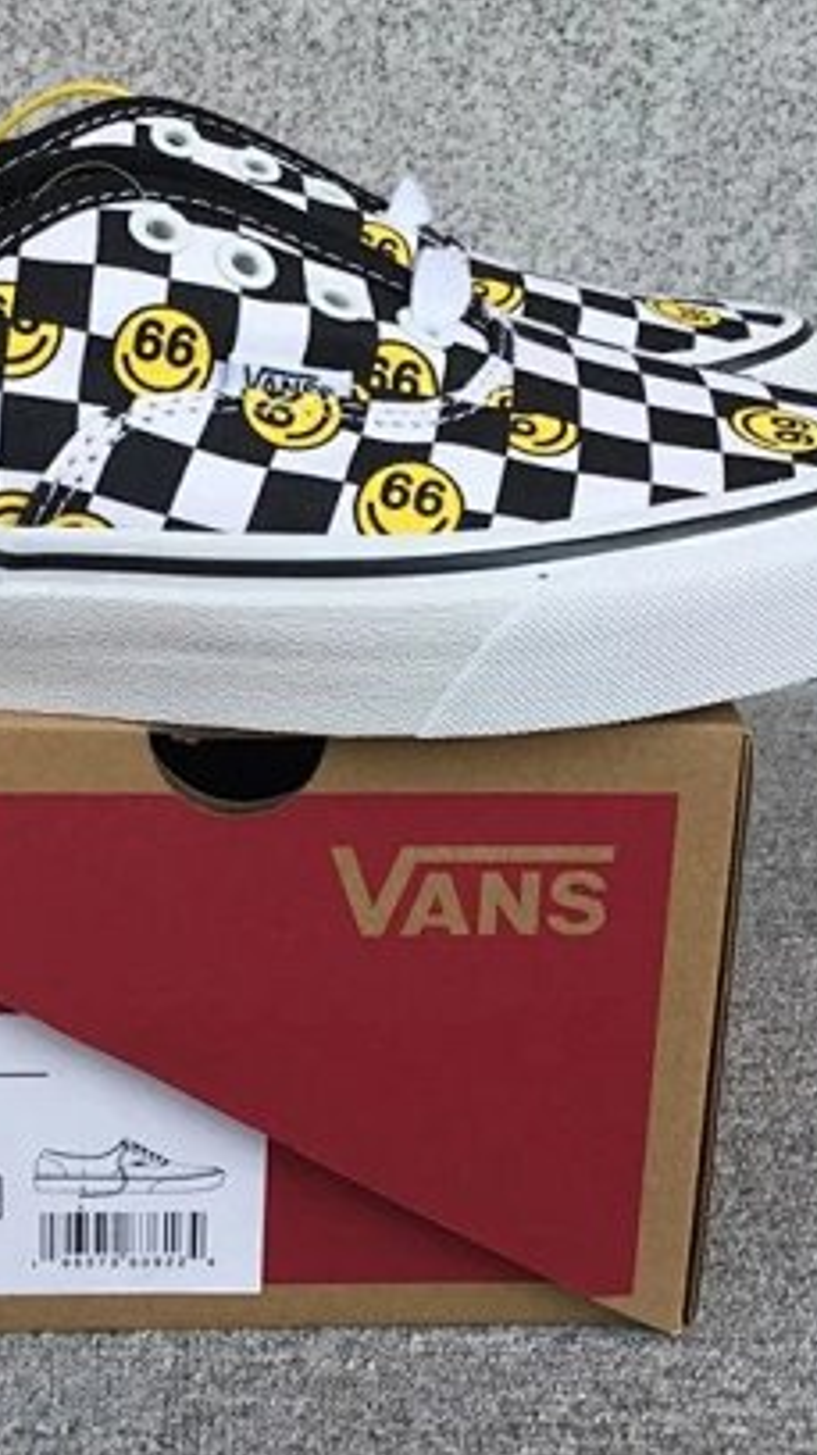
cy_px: 621
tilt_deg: -18.6
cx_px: 243
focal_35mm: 53
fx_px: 2045
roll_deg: -1.1
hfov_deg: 22.5
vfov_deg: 39.1
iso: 25
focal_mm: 3.3
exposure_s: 1/392
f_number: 2.4
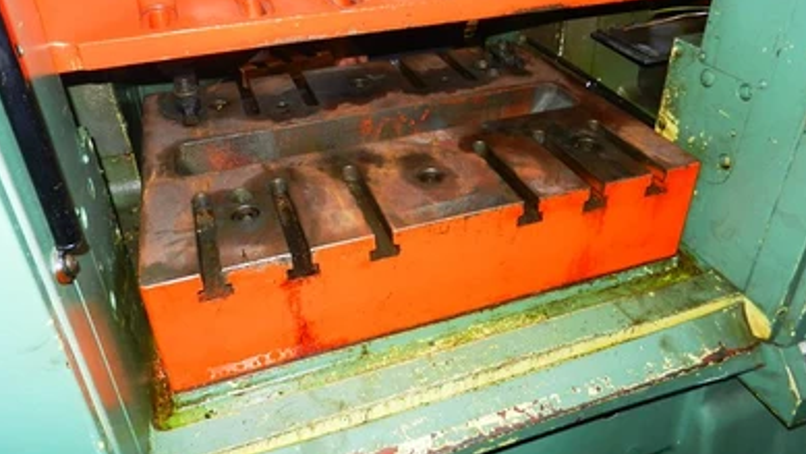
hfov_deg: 67.9
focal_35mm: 28
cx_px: 406
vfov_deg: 41.2
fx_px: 599
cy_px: 166
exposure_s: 1/30
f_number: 3.5
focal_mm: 4.5
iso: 200
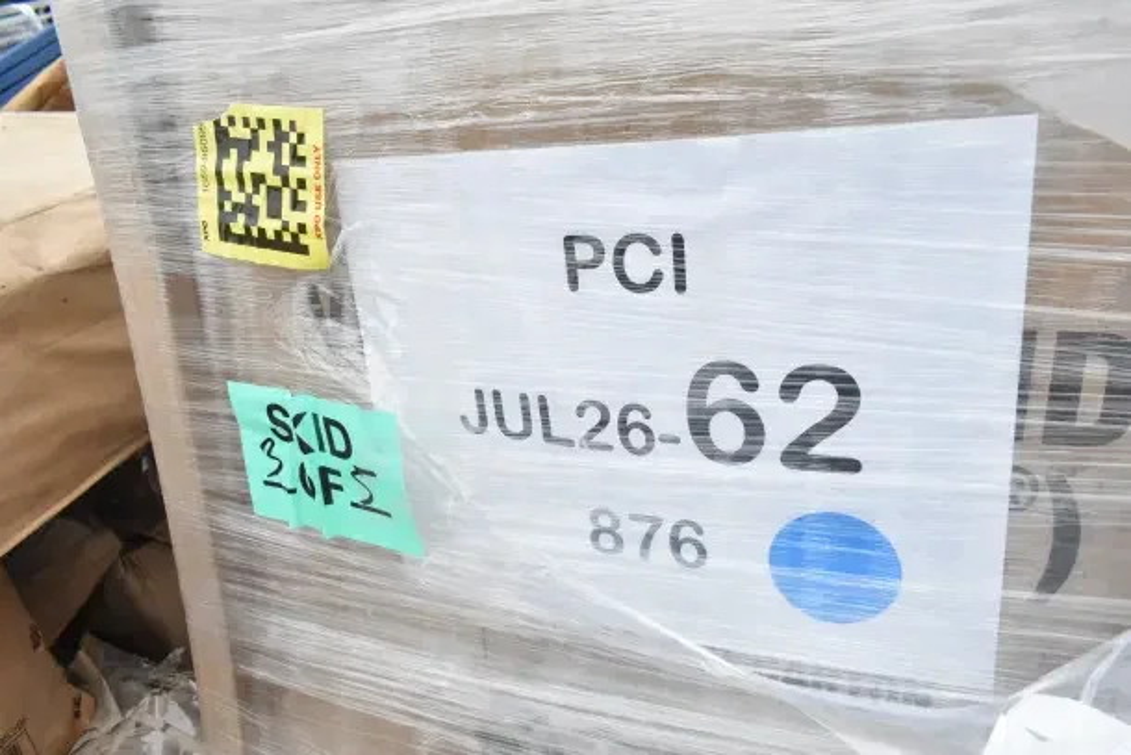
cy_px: 378
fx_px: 848
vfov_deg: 48.0
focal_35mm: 27
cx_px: 566
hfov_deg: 67.4
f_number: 11
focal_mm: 18
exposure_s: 1/500
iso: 1600
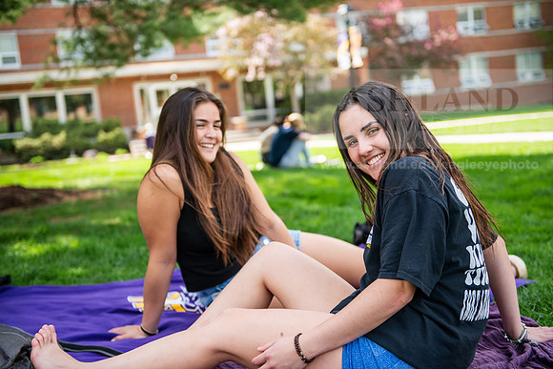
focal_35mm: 50
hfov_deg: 39.6
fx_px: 768
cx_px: 276
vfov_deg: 27.0
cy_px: 184
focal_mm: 50
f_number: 2.8
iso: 80
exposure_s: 1/320
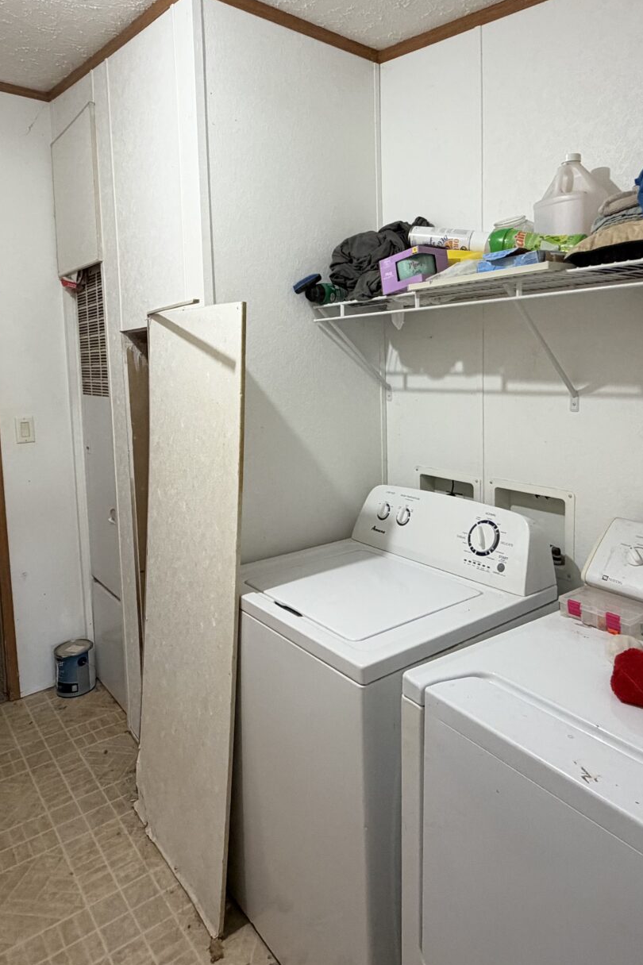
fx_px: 617
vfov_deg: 75.7
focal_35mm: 23
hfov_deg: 55.0
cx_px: 343
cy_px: 416
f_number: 2.2
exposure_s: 1/60
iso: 400
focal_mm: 2.22
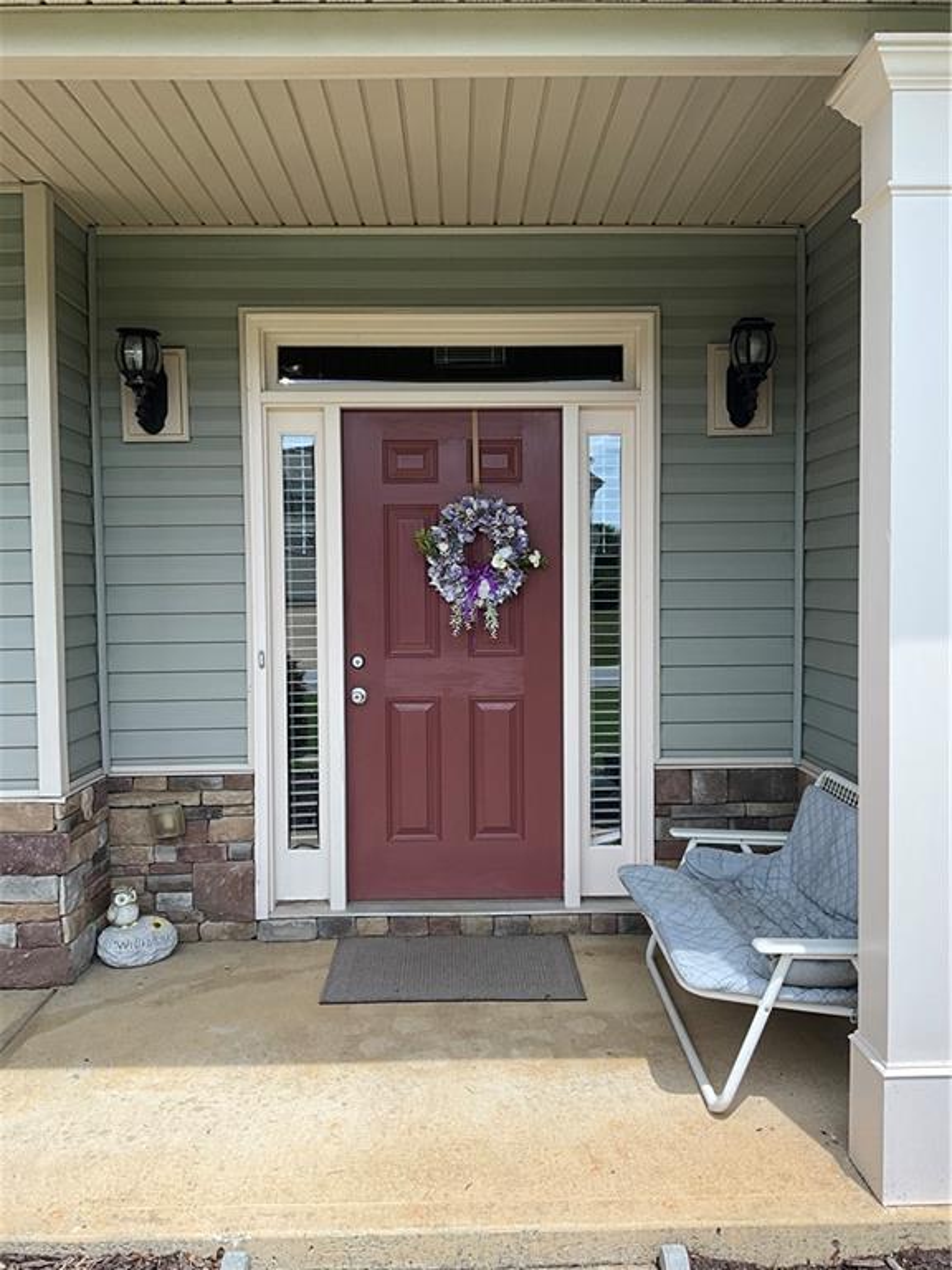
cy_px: 635
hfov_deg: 48.2
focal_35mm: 29
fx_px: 1063
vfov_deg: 61.7
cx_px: 476
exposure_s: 1/898
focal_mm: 3
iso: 25
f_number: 1.8
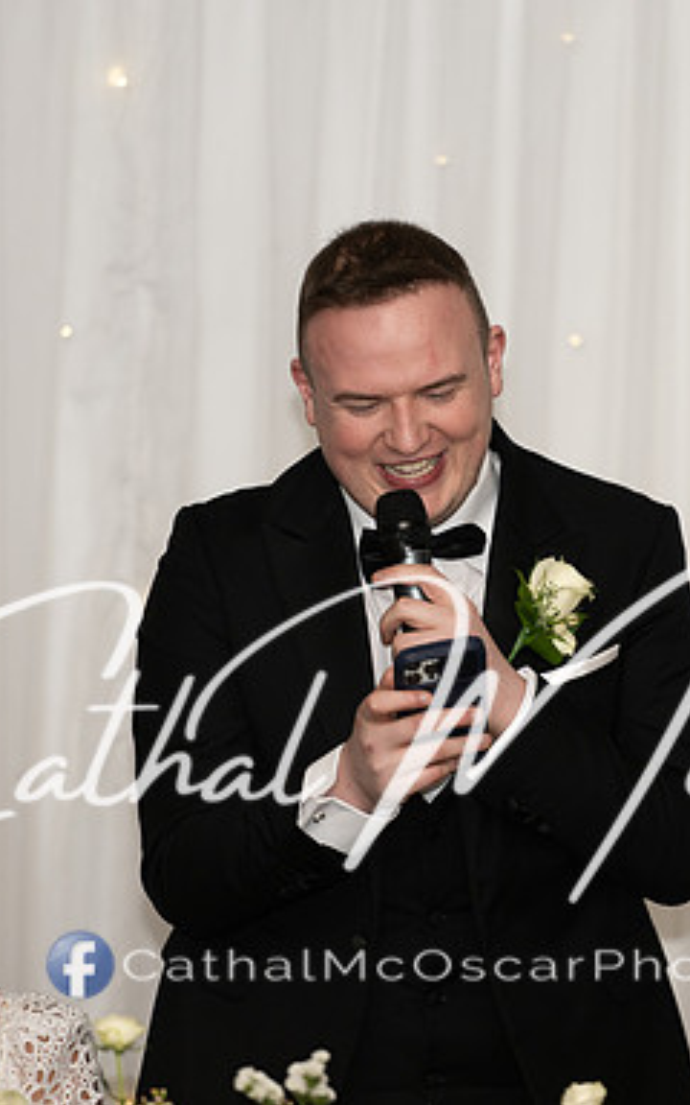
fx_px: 9026
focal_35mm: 300
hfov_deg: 4.4
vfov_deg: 7.0
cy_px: 551
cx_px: 474
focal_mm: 195
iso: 400
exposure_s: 1/160
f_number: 2.8
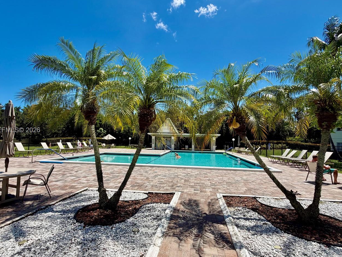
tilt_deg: +2.9
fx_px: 178
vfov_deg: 71.6
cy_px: 131
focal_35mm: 18
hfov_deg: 87.7
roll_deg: -1.0
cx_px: 175
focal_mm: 2.22
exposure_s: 1/970
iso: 20
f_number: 2.2
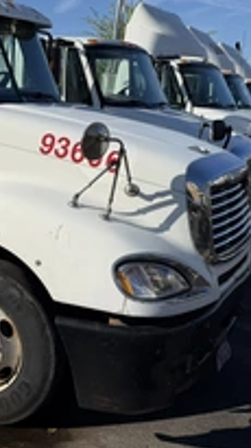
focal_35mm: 51
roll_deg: -0.3
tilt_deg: -2.5
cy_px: 149
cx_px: -70
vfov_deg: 40.1
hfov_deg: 21.4
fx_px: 605
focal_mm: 6.76
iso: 80
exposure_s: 1/8130
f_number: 1.78
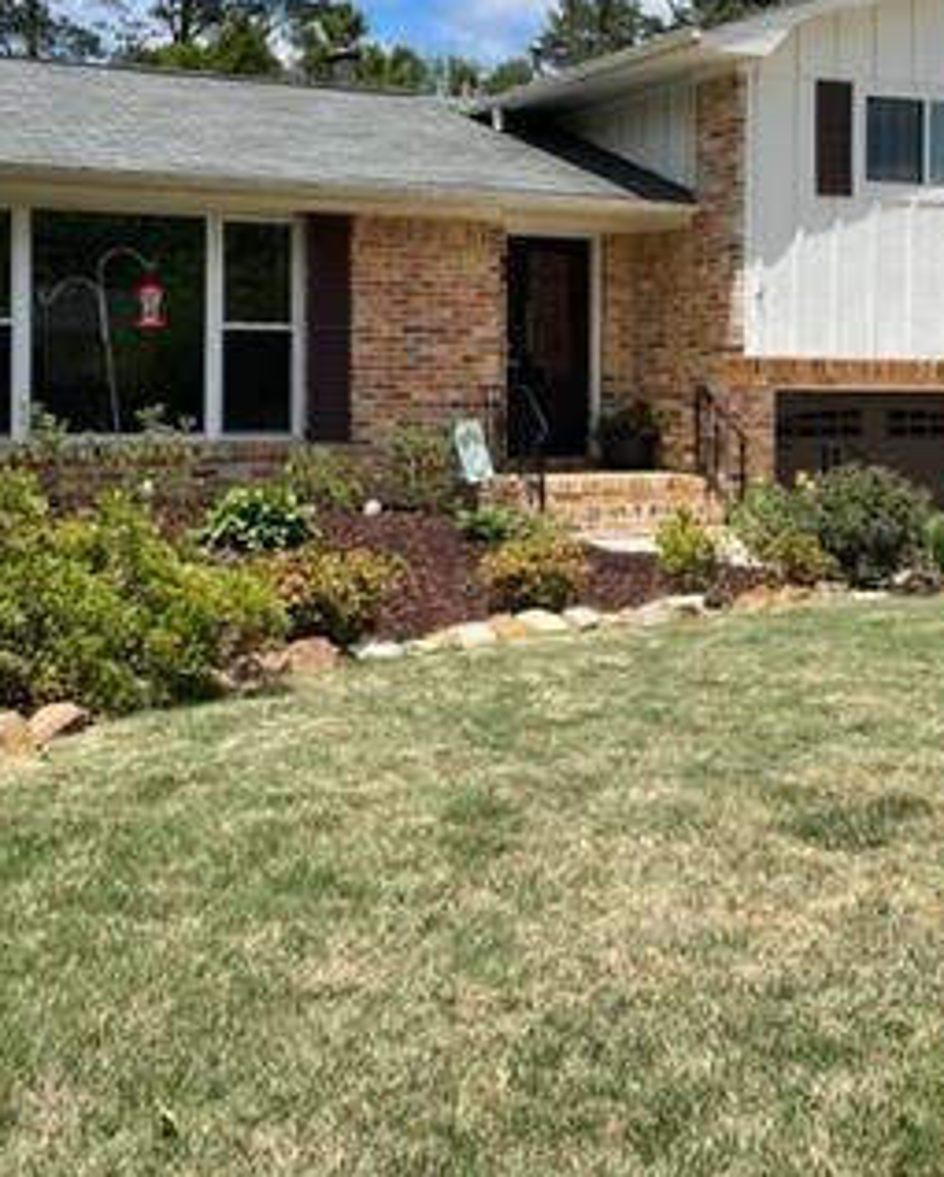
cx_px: 526
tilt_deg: -0.2
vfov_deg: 36.3
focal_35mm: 51
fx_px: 1779
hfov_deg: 29.7
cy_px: 411
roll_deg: +0.3
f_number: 1.6
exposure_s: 1/3861
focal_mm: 4.2
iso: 32
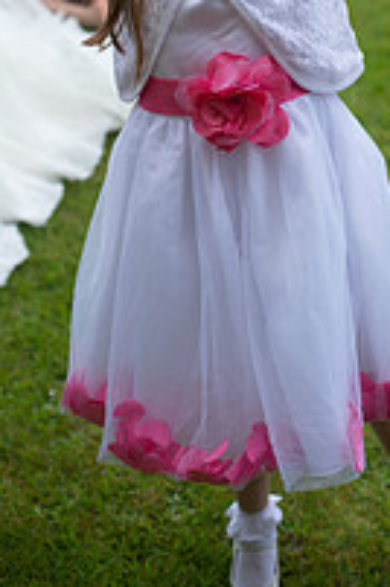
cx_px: 246
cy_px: 3
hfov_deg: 17.4
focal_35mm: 78
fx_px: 1272
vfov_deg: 24.8
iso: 100
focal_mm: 35
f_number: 2.5
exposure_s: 1/640
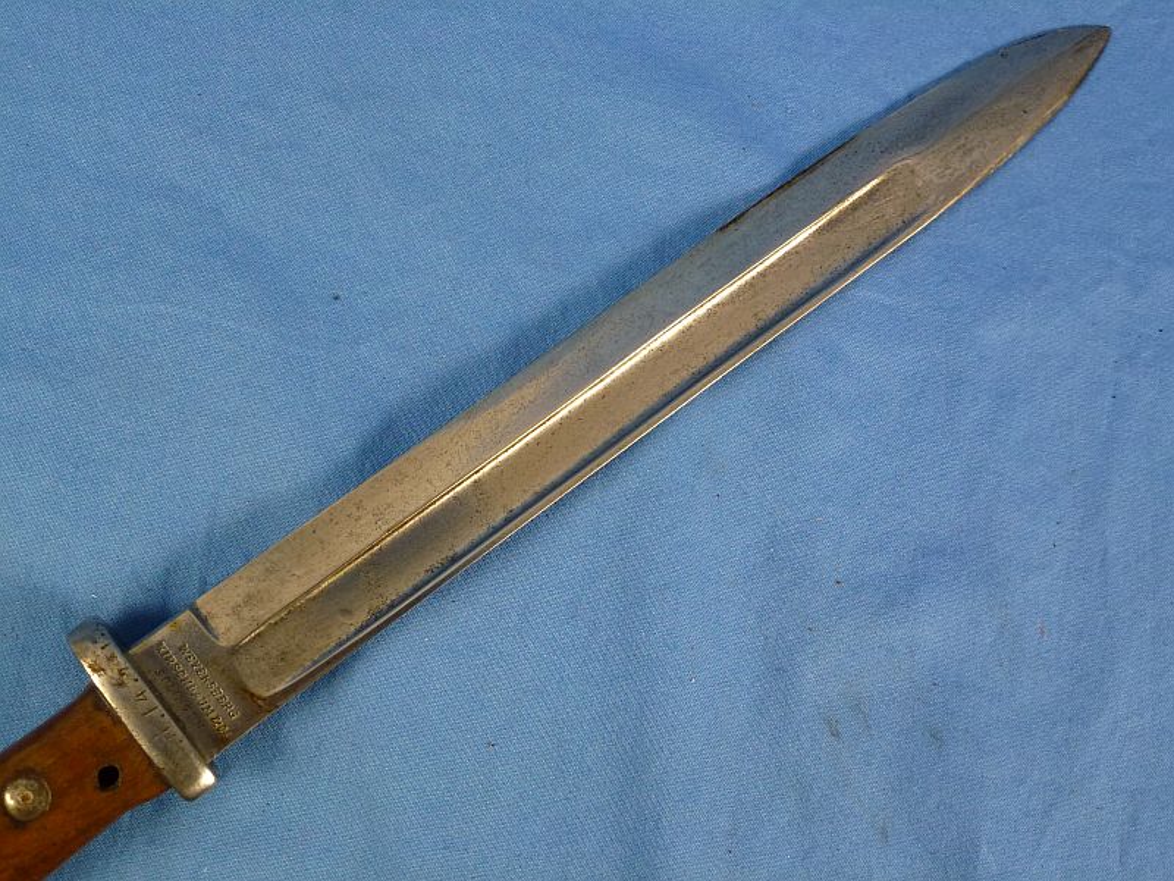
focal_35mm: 45
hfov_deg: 42.1
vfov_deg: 32.2
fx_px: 1526
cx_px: 587
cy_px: 440
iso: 250
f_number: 4
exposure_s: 1/80
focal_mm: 8
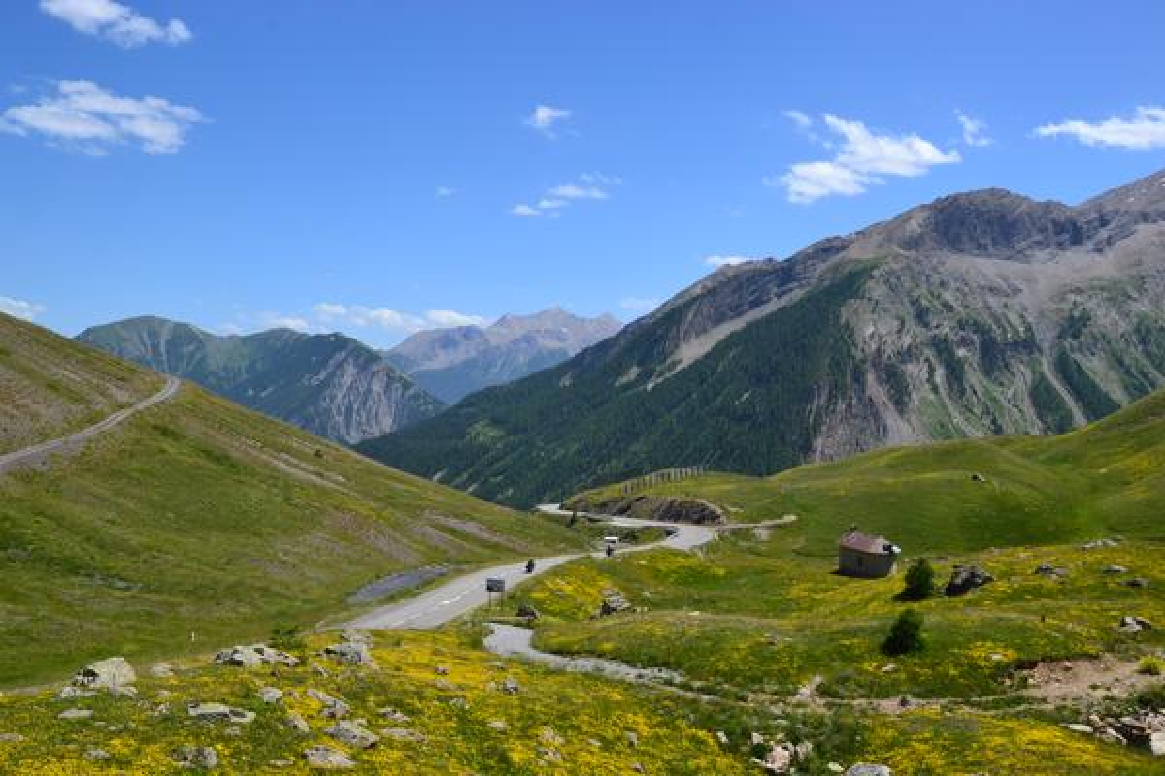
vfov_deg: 41.7
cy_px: 388
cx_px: 582
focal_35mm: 32
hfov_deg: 59.5
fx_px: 1019
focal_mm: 21
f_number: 11
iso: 400
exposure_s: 1/500
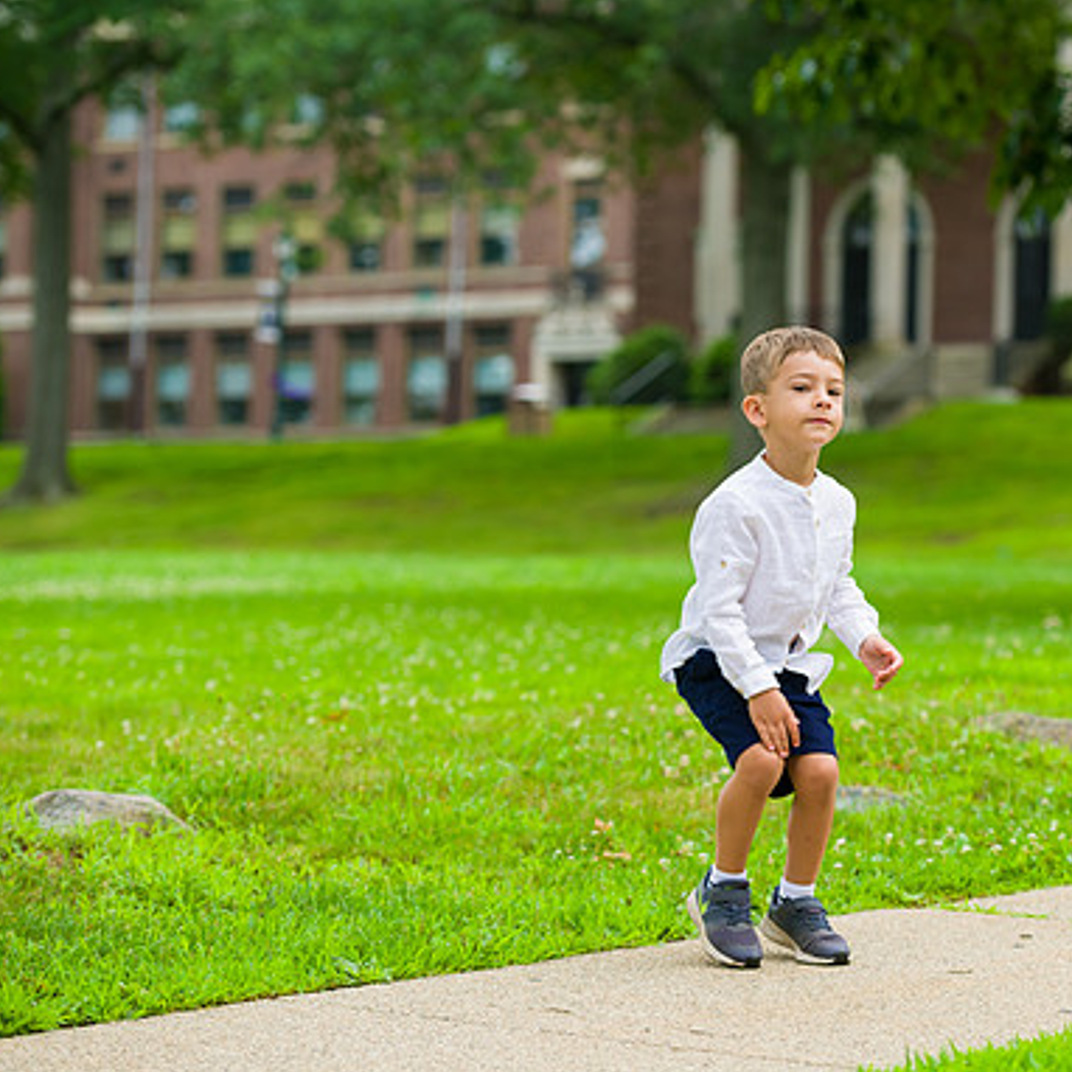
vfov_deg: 13.5
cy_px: 540
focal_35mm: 129
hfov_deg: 13.5
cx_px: 749
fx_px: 4520
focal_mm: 100
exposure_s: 1/500
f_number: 4
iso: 200
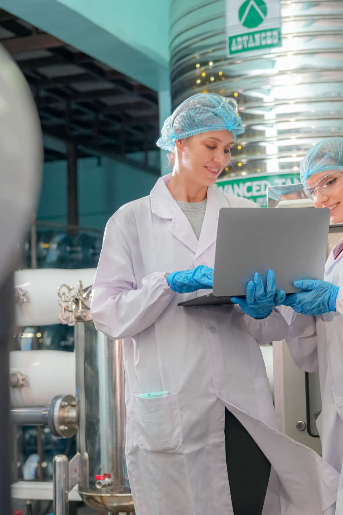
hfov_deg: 20.0
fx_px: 972
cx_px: 226
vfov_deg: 29.7
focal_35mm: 68
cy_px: 258
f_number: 2.8
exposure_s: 1/134
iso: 500
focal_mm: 45
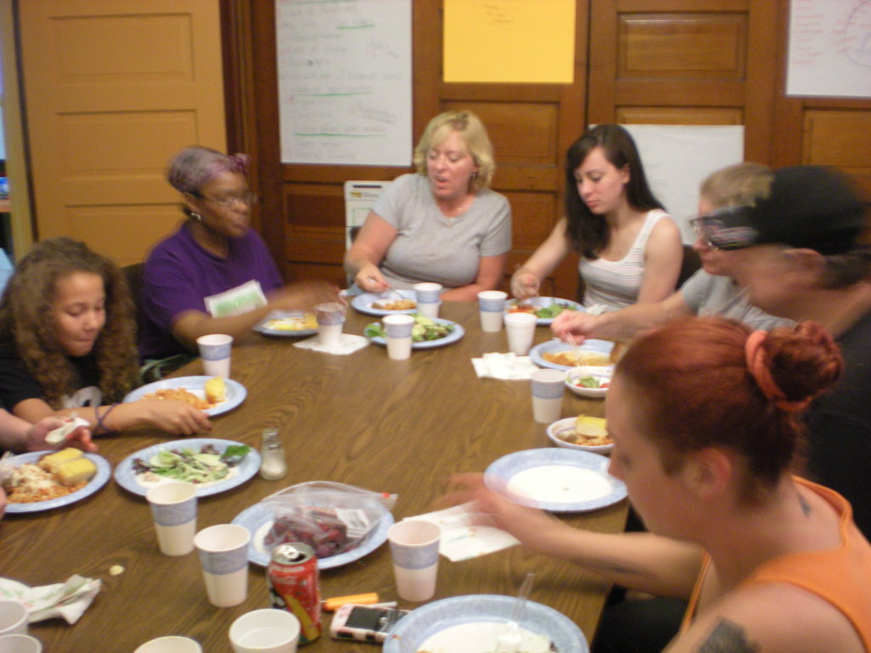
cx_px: 436
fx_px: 956
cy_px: 326
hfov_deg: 49.0
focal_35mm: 38
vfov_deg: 37.7
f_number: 3.1
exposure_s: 1/8
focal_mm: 6.3
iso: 266
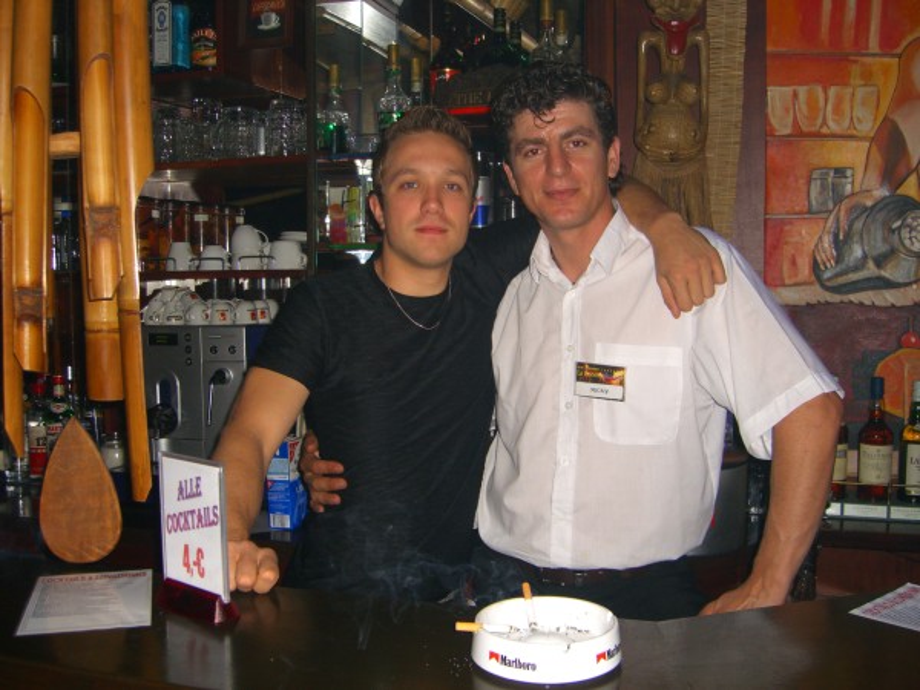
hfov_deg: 49.0
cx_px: 460
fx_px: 1010
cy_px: 345
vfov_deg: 37.7
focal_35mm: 38
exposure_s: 1/60
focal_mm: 7.9
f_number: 2.8
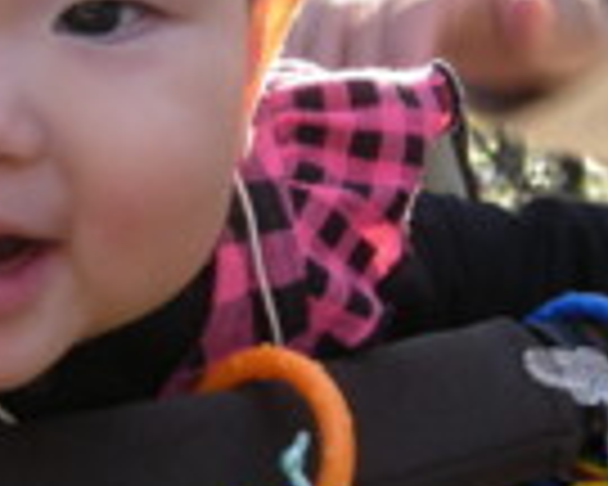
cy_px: 90
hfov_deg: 16.7
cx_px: 77
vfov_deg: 13.4
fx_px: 2051
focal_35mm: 114
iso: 64
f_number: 2.8
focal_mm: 5.7
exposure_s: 1/78.6
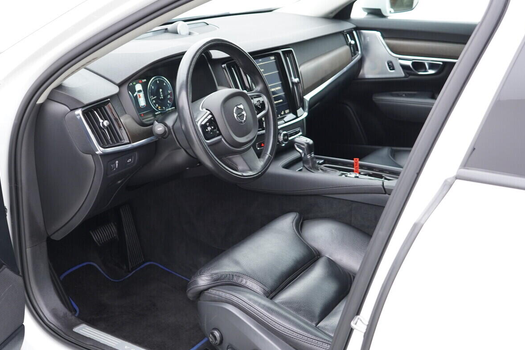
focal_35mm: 44
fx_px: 642
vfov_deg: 30.5
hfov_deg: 44.4
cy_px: 182
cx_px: 225
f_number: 2.8
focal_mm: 24
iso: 250
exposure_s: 1/40
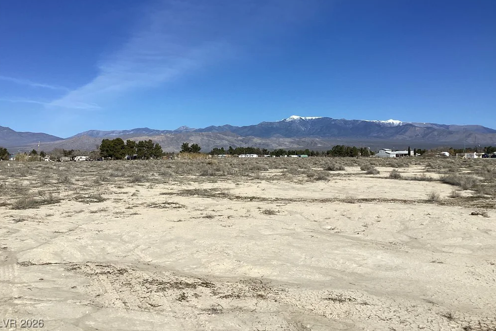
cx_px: 247
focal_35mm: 33
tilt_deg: +3.0
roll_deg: +0.4
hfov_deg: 57.2
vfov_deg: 39.9
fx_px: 455
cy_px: 143
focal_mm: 3.3
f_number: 2.4
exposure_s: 1/3268
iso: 25
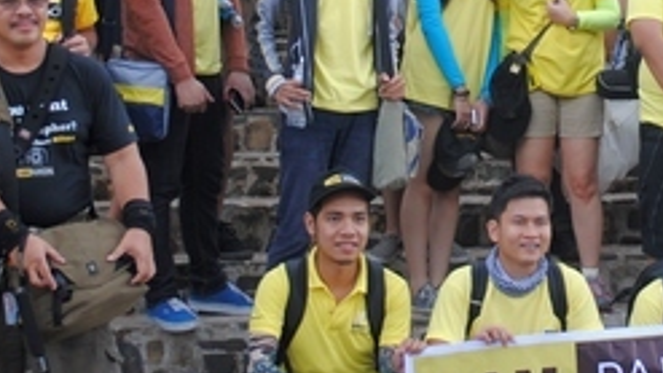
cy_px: 43
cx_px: 580
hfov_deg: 17.1
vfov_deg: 9.7
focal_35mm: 124
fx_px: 2180
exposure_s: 1/100
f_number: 4.2
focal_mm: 26
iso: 100
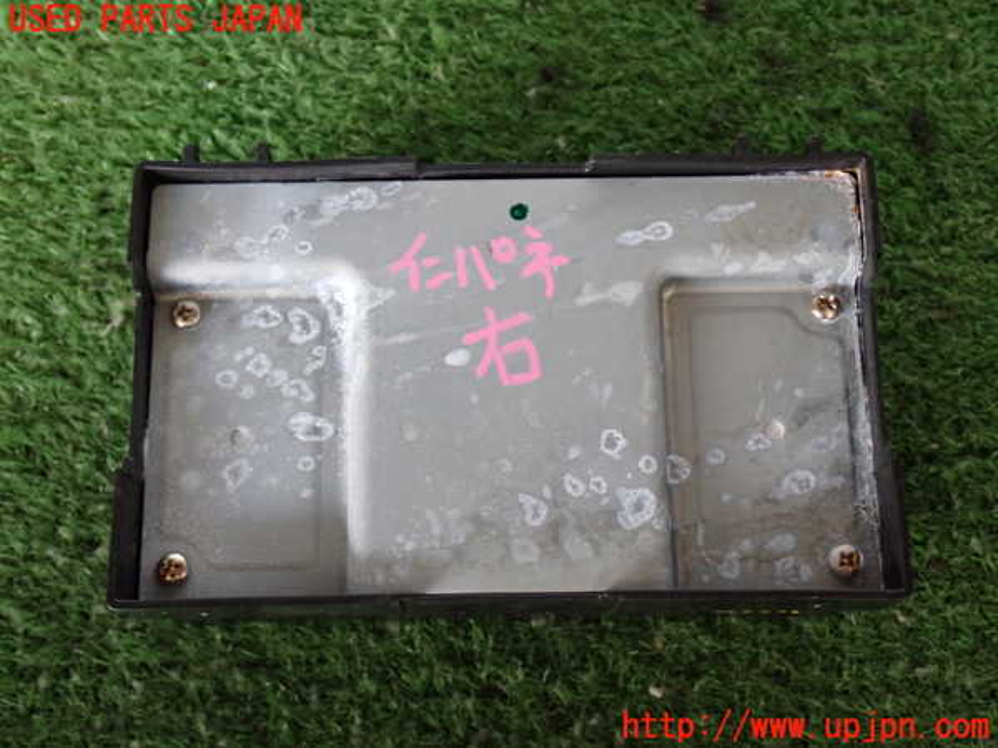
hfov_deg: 35.5
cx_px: 499
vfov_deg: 27.0
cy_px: 374
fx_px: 1557
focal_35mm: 54
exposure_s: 1/50
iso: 640
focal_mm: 9.65
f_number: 3.3
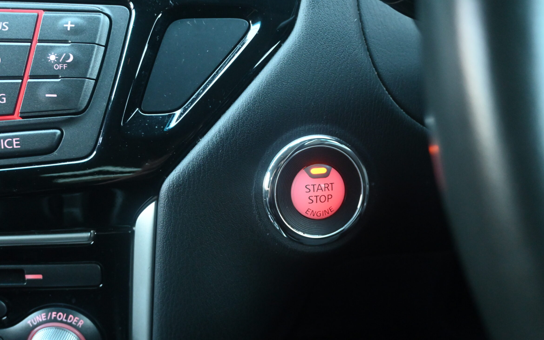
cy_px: 196
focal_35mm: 39
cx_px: 275
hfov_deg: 50.9
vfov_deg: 33.1
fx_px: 572
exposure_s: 1/40
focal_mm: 23
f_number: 4.2
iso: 3600
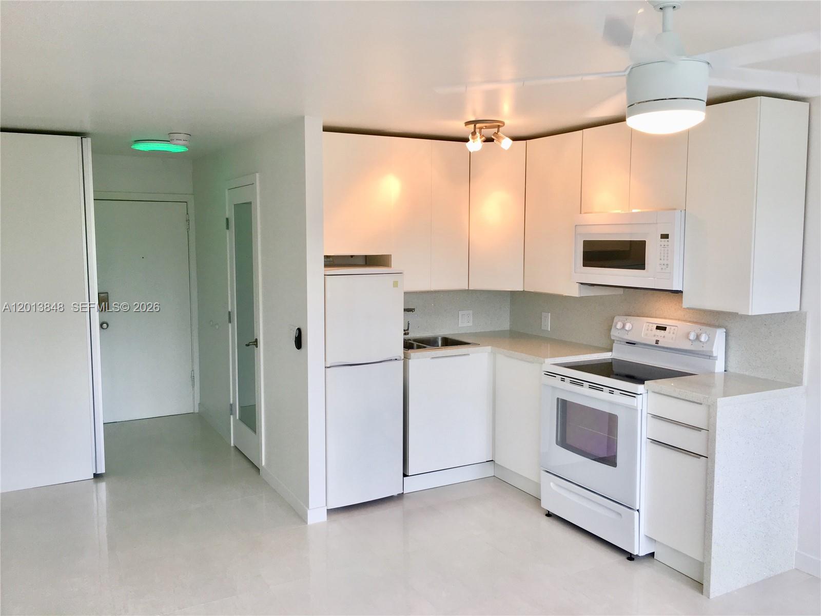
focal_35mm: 29
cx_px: 410
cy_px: 308
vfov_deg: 48.2
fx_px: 688
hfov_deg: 61.7
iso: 40
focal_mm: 4.15
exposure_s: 1/120
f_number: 2.2
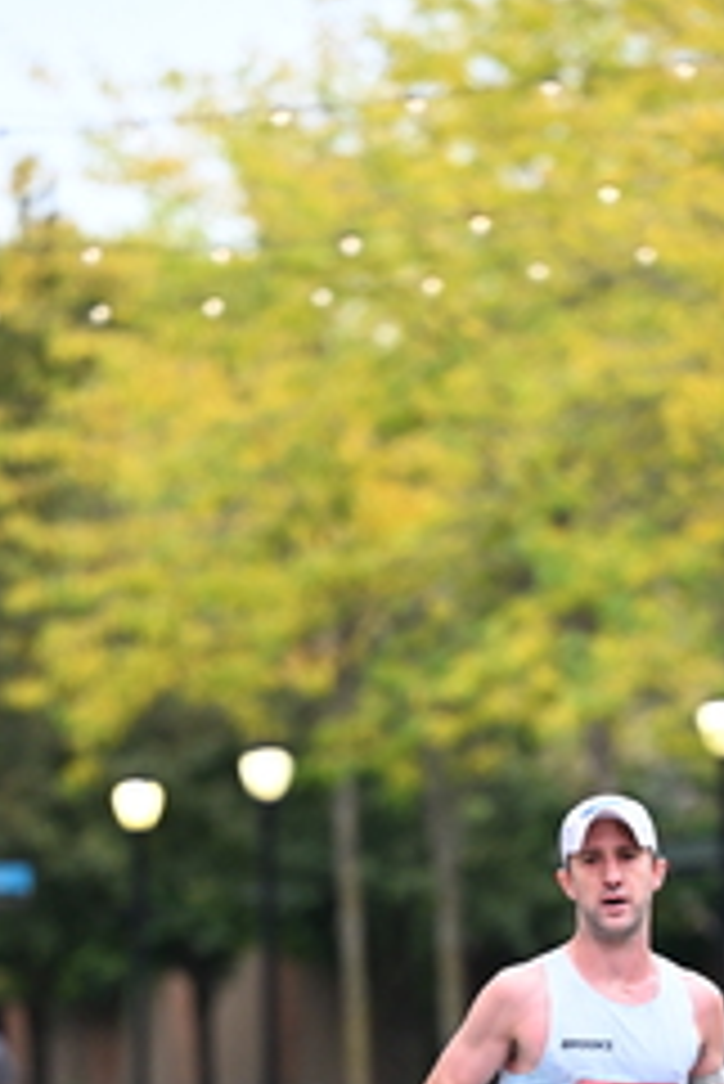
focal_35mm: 342
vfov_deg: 6.0
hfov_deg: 4.0
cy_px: 1039
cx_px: 560
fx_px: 10301
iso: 1250
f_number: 2.8
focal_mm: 150
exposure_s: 1/640
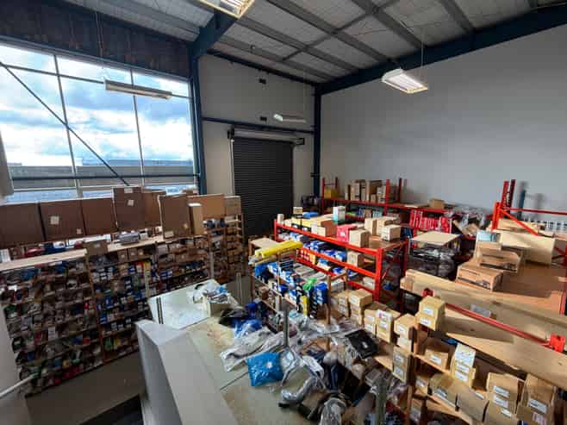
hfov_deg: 102.1
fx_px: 229
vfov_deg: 85.6
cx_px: 284
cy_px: 212
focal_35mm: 14
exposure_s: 1/100
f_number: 2.2
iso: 64
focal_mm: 2.22
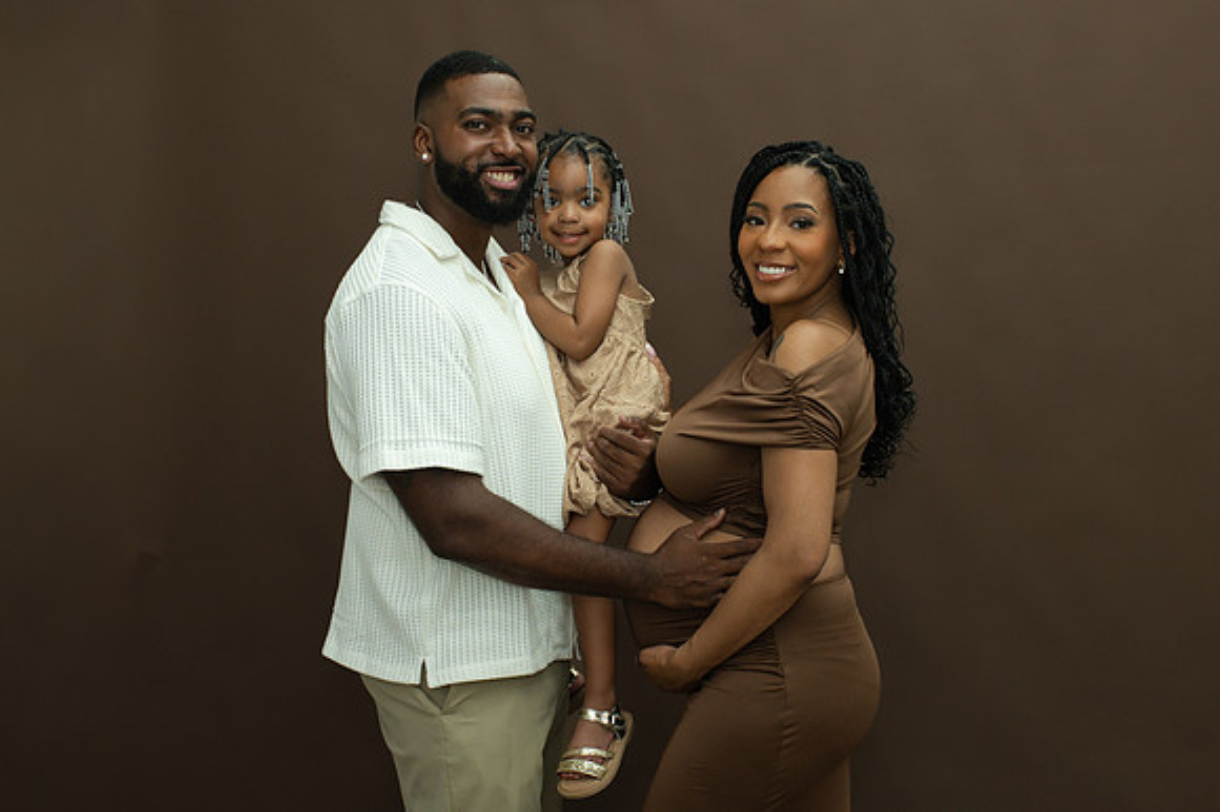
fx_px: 1829
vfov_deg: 25.0
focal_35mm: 54
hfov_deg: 36.9
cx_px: 554
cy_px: 401
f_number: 5
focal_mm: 35
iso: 1000
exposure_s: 1/200
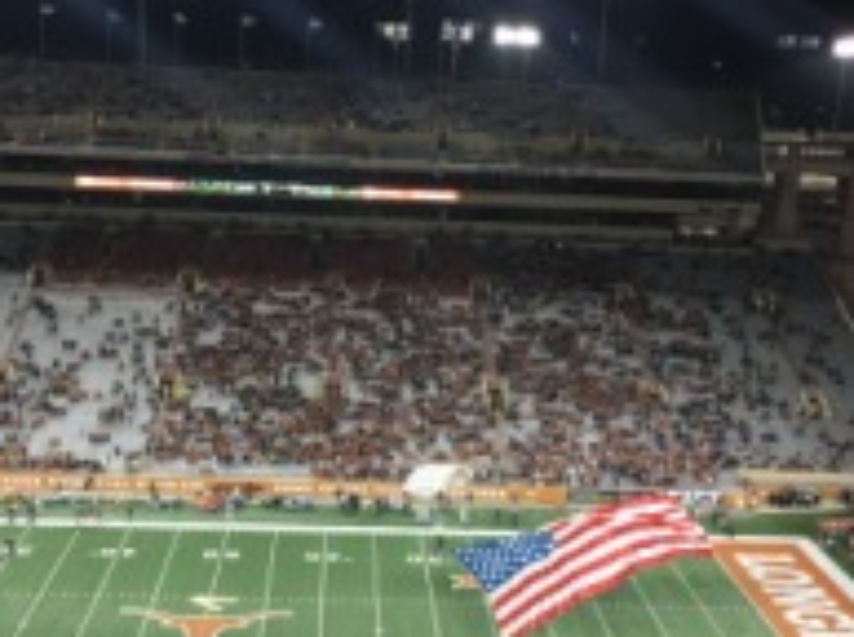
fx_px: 1354
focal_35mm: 55
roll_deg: -1.4
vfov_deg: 26.2
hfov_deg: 35.0
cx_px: 416
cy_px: 456
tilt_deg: -15.3
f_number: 2.2
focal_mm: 4.15
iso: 40
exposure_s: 1/30
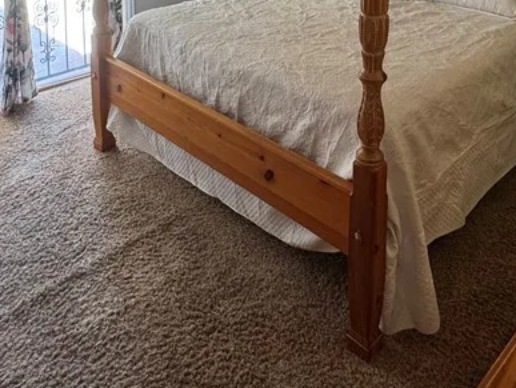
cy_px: -89
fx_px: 552
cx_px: 296
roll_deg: -1.2
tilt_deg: -7.8
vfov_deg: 31.7
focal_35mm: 37
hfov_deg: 49.9
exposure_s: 1/120
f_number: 2.2
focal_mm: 2.22
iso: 160
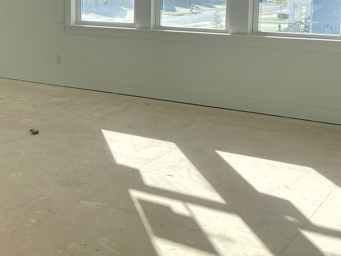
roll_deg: +0.5
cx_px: 20
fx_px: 562
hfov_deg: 31.8
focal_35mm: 57
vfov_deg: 25.2
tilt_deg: -9.3
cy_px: 49
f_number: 1.6
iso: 32
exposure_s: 1/969
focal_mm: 5.1
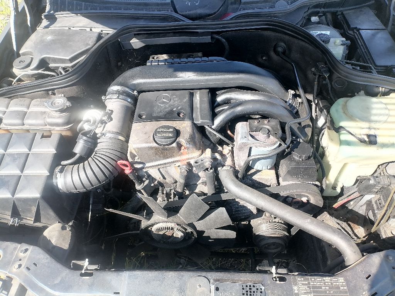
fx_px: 297
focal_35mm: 26
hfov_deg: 67.3
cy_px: 148
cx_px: 198
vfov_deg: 53.1
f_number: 1.8
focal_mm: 4.25
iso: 50
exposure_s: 1/334
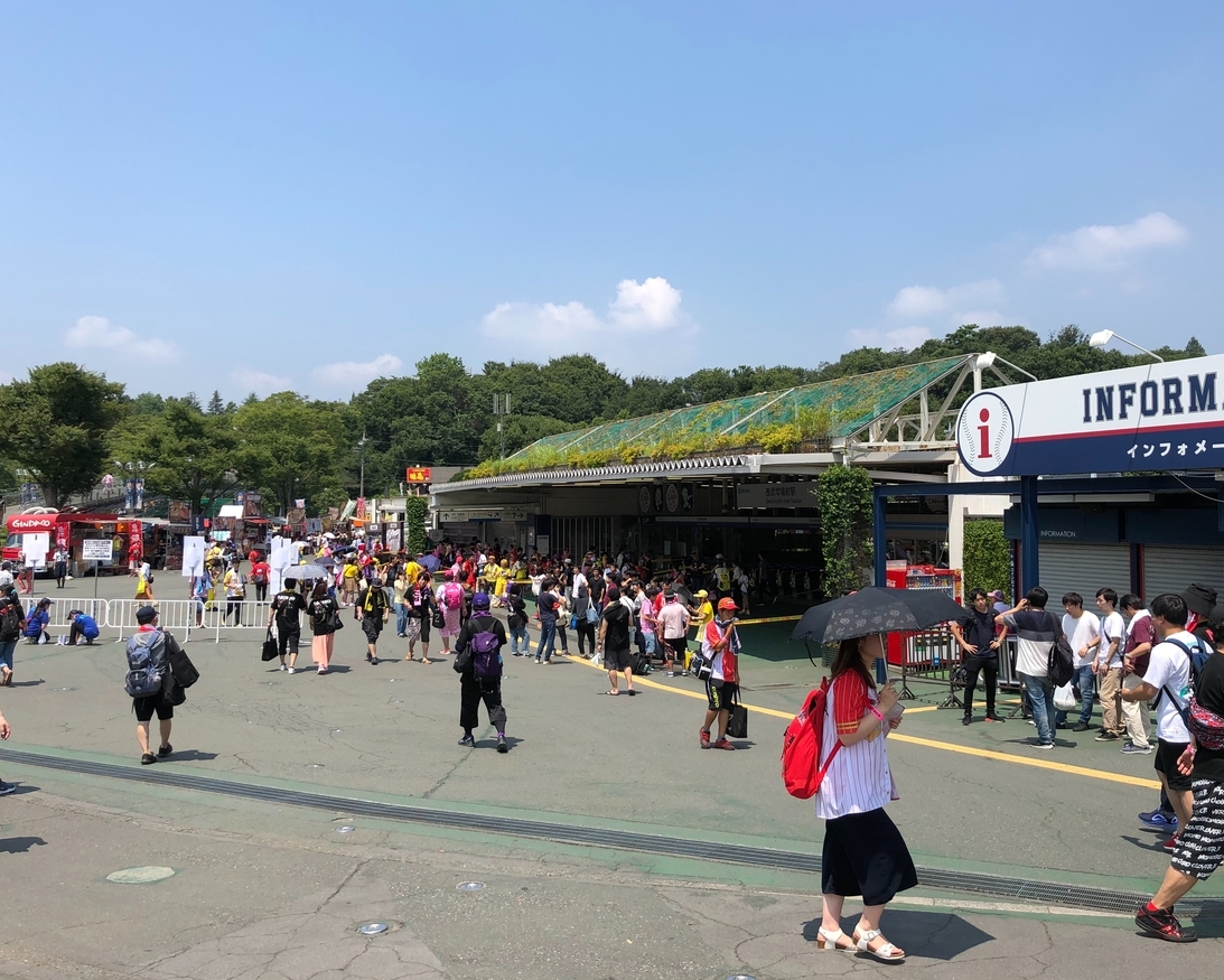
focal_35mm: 30
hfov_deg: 58.7
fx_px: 1087
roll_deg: -0.1
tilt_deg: +4.5
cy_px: 482
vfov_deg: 48.5
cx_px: 657
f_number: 1.8
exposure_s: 1/2024
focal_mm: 4
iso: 20
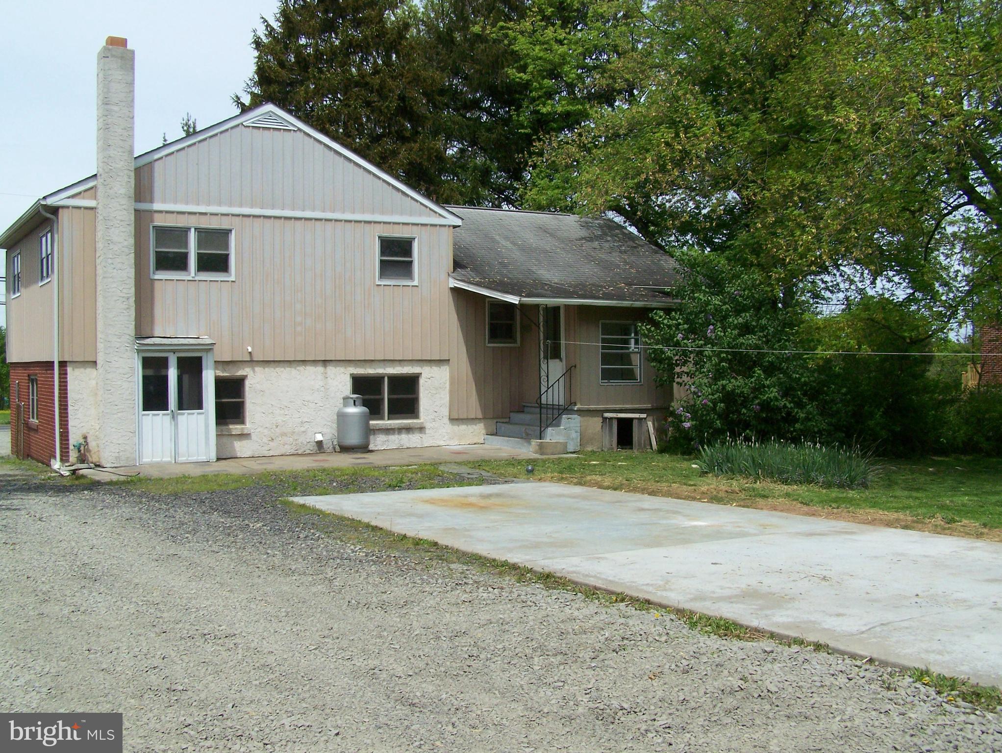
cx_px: 501
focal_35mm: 38
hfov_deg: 48.9
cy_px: 376
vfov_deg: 37.8
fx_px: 1101
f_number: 5.6
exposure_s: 1/800
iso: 160
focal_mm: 6.3
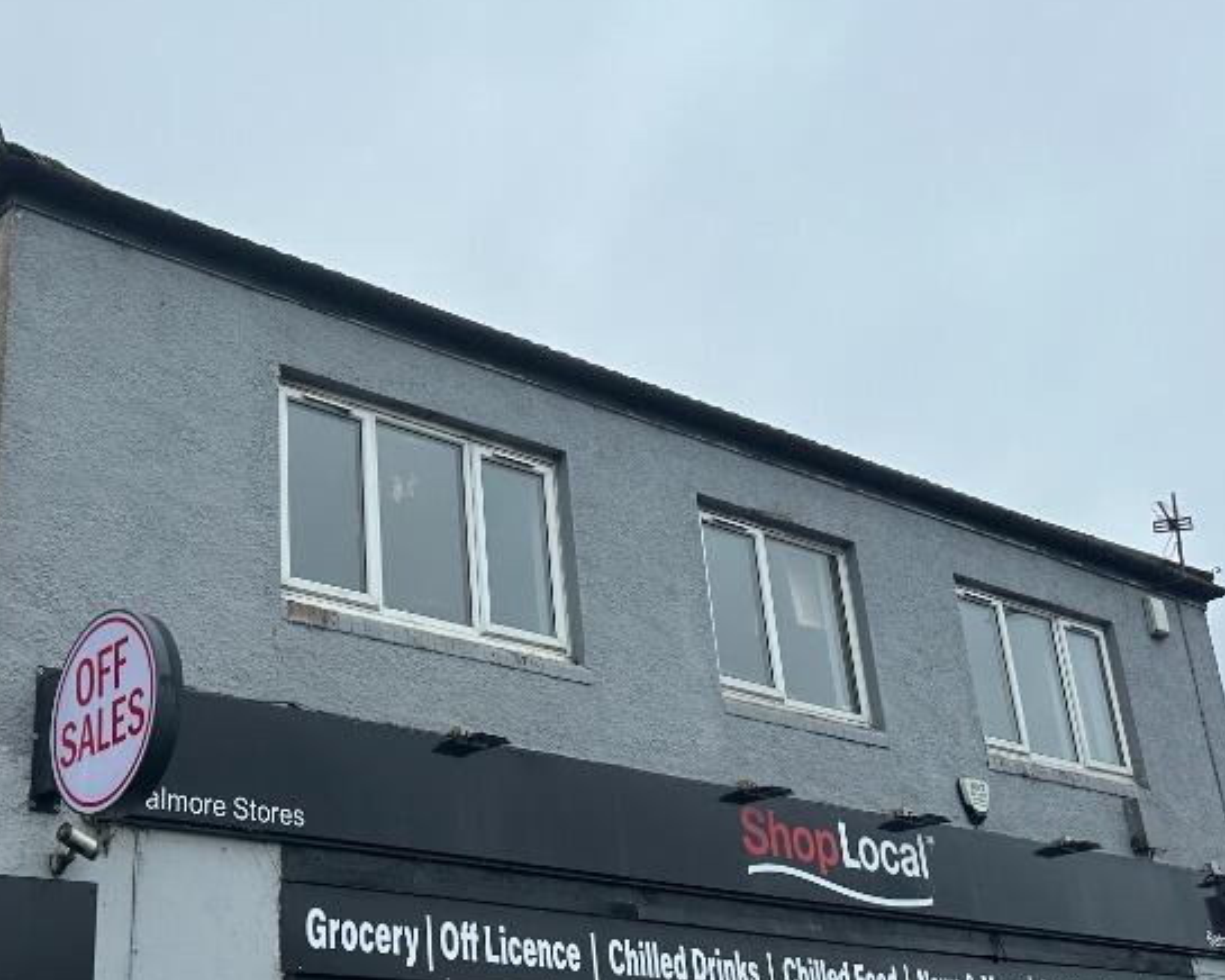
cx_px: 306
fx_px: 1595
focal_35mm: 44
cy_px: 488
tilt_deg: +22.3
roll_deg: +0.4
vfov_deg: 34.2
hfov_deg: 40.8
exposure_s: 1/1212
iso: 80
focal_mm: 6.86
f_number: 1.78
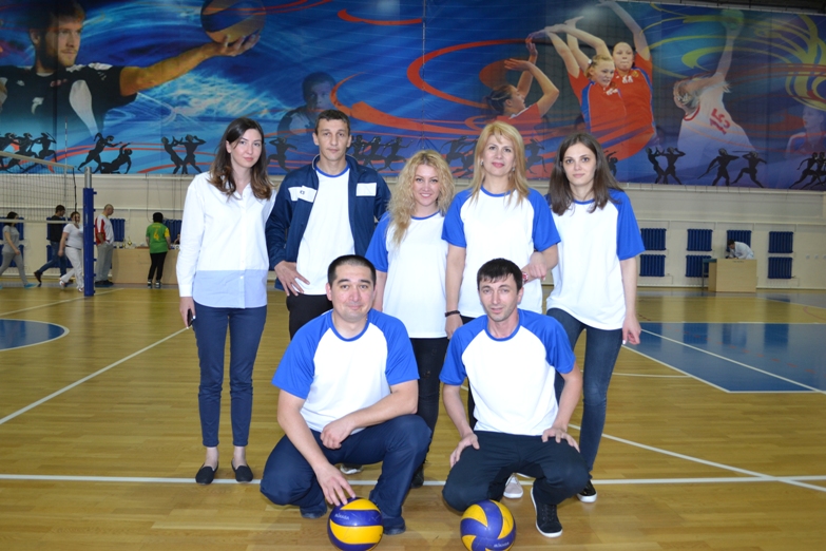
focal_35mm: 30
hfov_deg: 61.9
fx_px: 688
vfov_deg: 43.6
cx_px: 413
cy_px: 276
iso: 500
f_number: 3.8
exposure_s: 1/60
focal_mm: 20
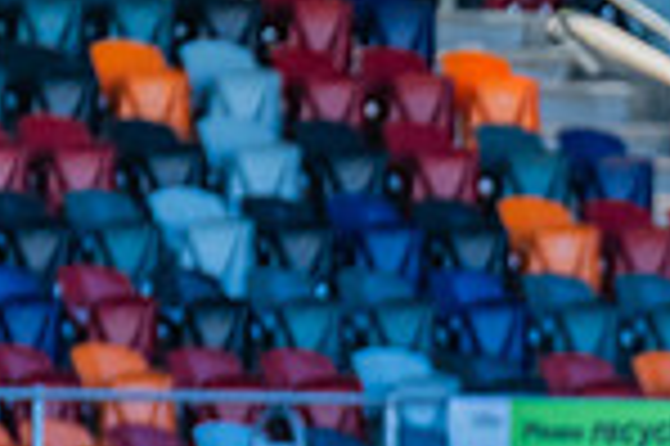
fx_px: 23907
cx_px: 1241
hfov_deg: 1.6
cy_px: 849
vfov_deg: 1.1
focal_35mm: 1286
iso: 800
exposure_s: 1/1250
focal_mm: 330
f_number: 6.3
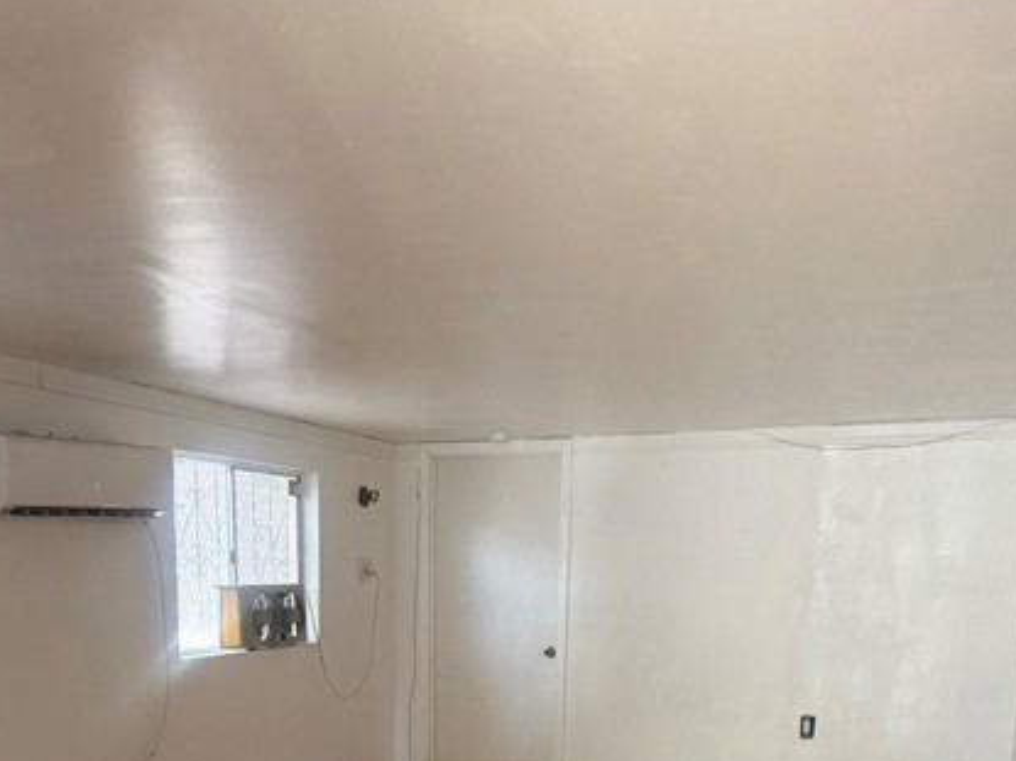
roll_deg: -2.0
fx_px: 1086
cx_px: 519
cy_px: 756
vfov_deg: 35.1
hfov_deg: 50.1
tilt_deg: -10.5
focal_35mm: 37
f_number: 1.78
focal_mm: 6.76
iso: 500
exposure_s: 1/60
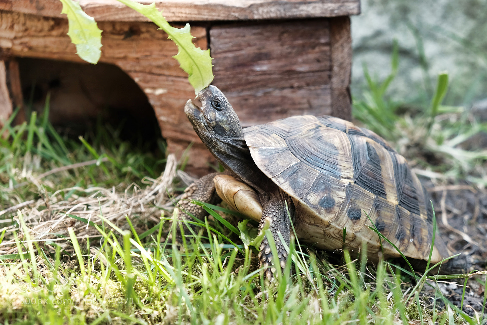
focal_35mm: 59
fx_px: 798
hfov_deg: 33.9
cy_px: 162
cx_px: 244
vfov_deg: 23.0
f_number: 4.5
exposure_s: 1/125
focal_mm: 39
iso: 200
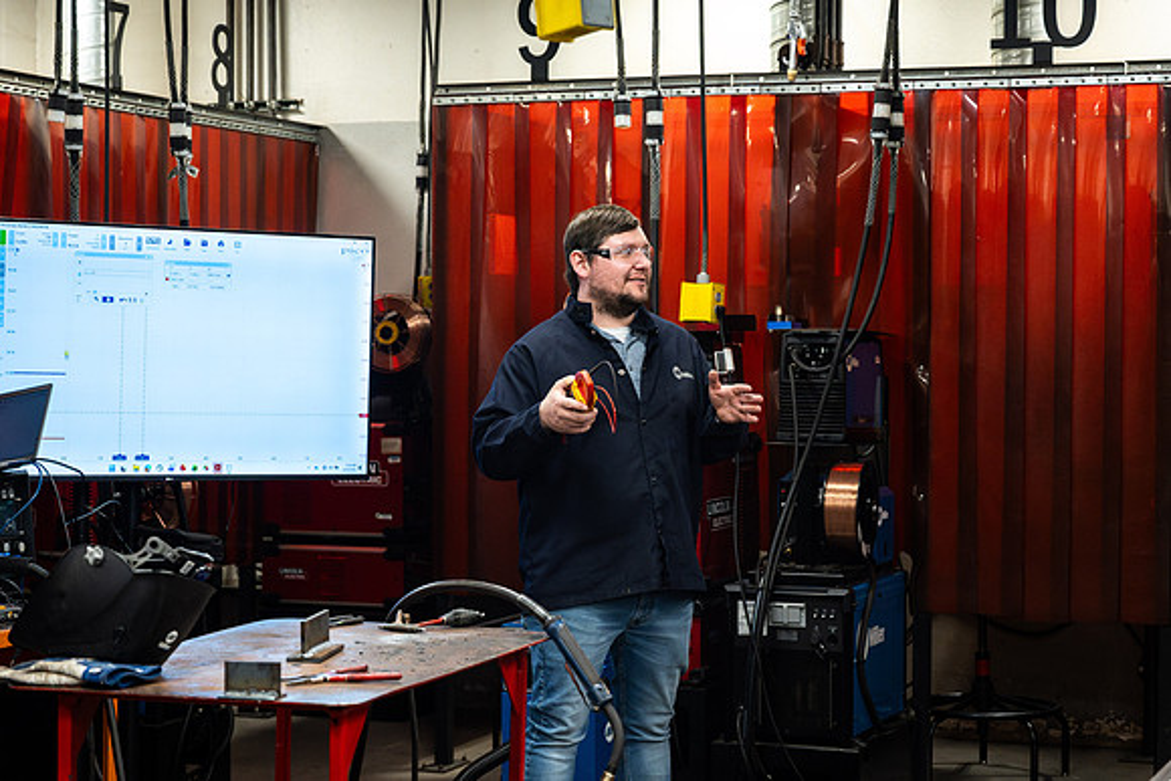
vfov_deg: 18.9
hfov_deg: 28.0
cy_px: 386
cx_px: 574
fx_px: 2345
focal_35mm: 72
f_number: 4
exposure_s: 1/500
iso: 3200
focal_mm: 63
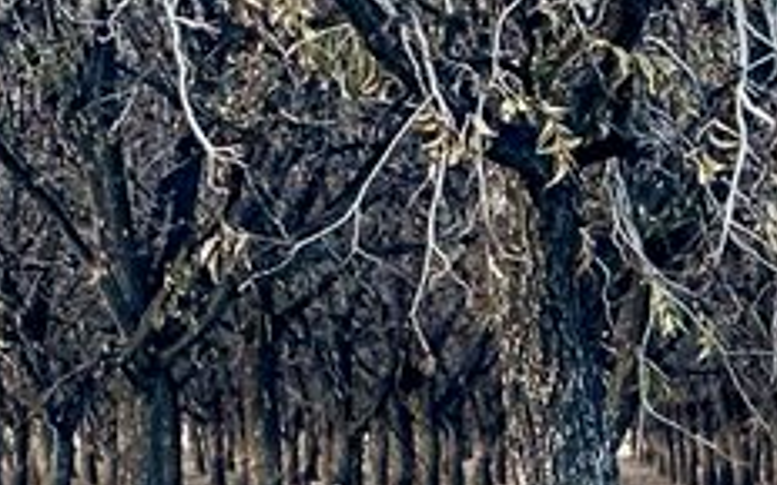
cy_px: 87
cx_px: 941
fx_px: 8957
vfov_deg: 3.1
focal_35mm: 423
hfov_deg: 4.9
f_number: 2.8
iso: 32
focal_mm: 9
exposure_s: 1/110
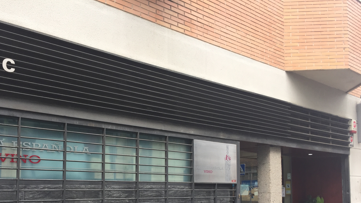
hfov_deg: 51.3
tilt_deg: +2.7
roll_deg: -0.6
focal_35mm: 39
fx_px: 373
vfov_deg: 29.7
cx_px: 146
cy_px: 164
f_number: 2.2
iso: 32
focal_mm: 4.15
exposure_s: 1/100
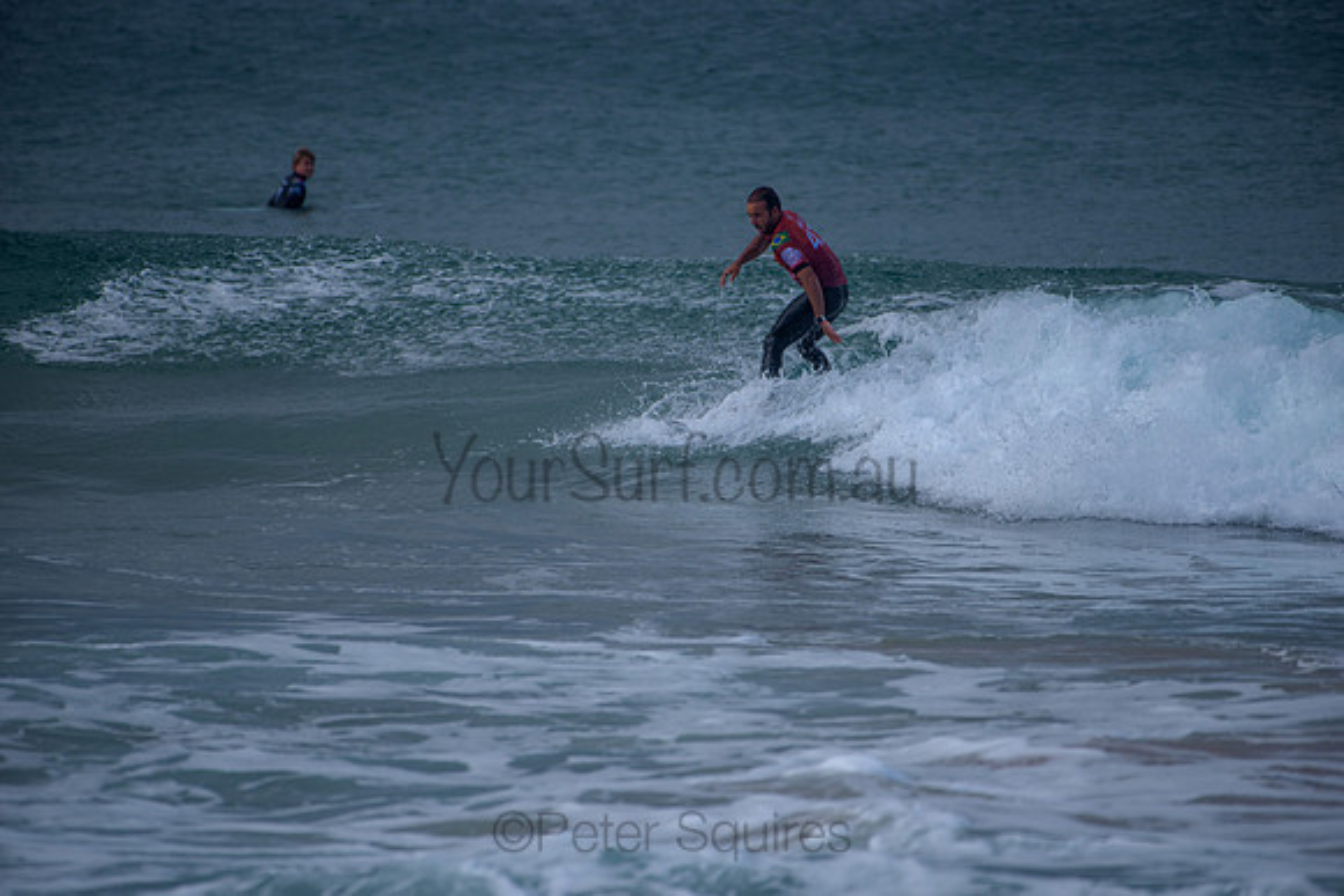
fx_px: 18996
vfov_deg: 2.7
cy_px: 448
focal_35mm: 509
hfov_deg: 4.1
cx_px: 672
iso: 100
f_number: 5.6
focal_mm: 500
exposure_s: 1/800
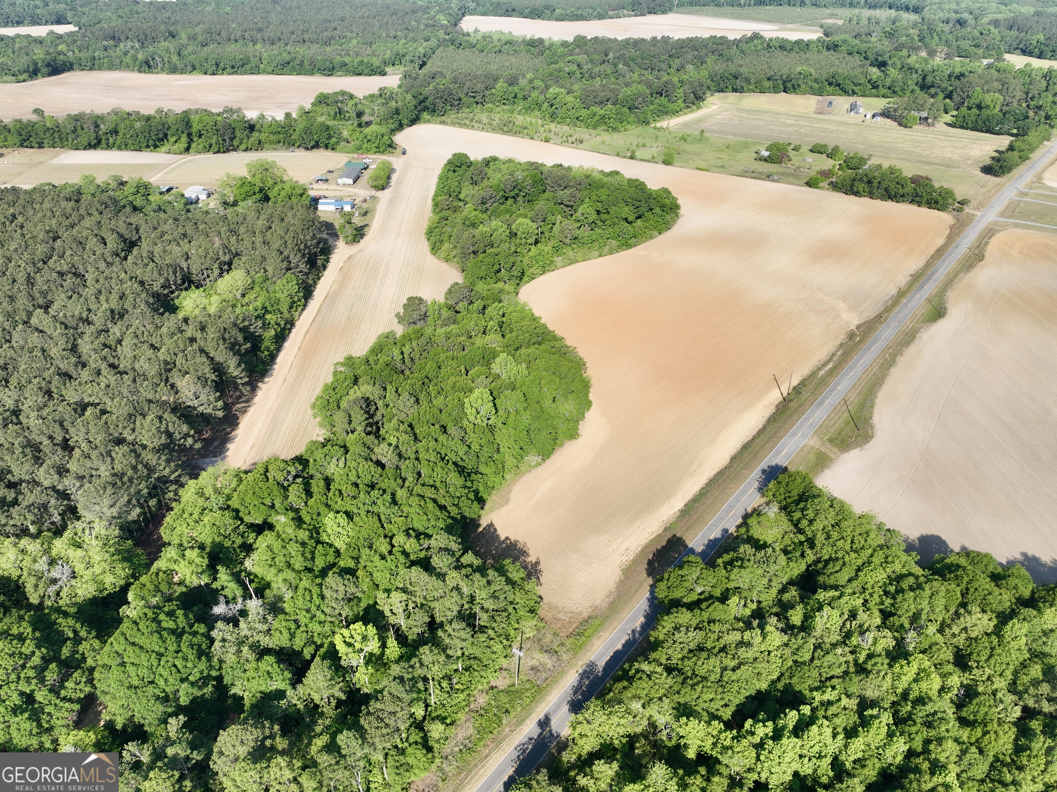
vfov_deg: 56.8
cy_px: 396
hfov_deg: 71.6
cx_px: 528
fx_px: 733
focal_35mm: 24
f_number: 2.8
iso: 100
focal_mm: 12.29
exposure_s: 1/1000
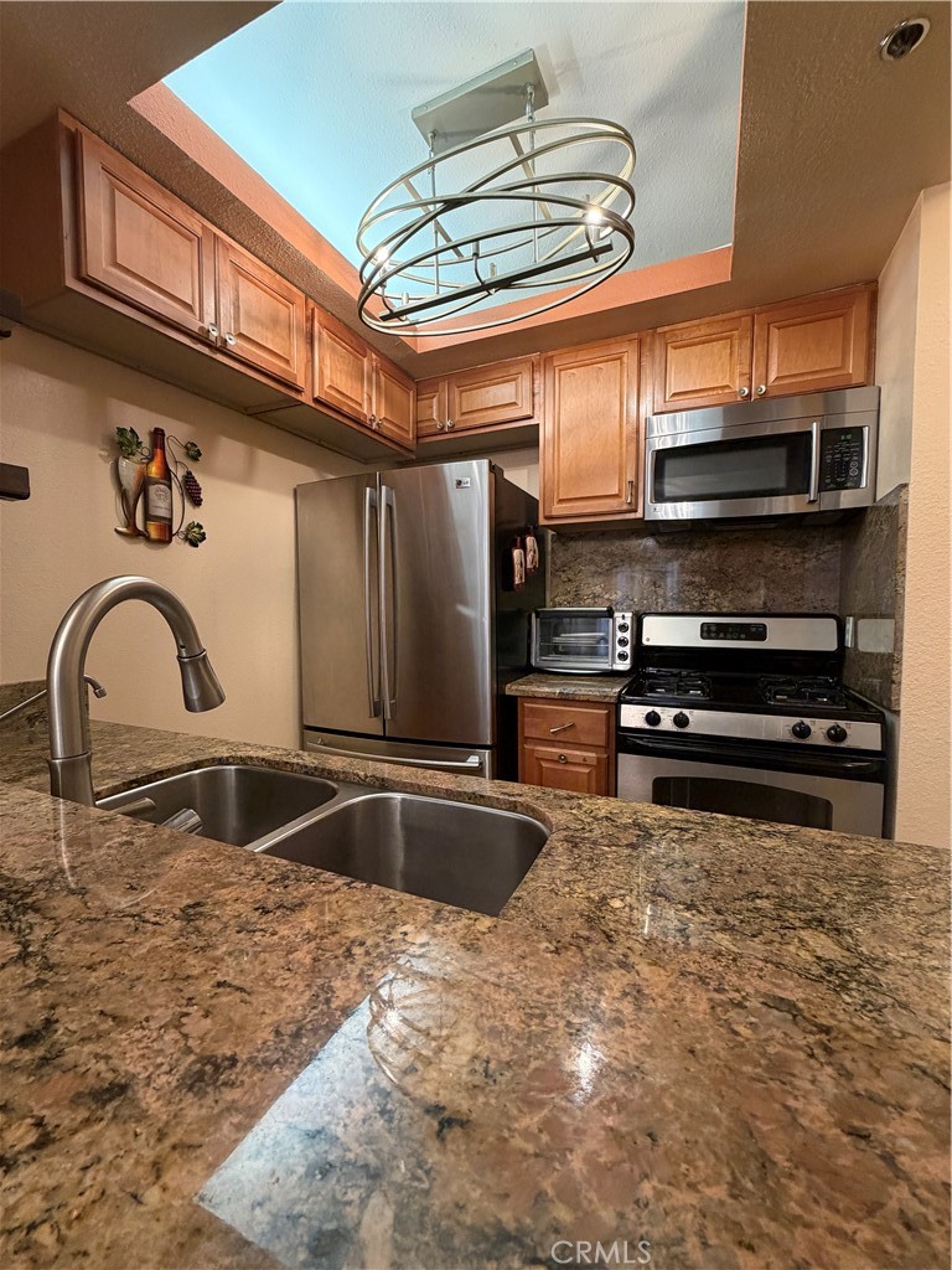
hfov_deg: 85.7
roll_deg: -0.4
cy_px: 635
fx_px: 513
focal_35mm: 14
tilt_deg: -3.1
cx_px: 476
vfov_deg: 102.1
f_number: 2.2
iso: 320
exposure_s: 1/60
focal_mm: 2.22
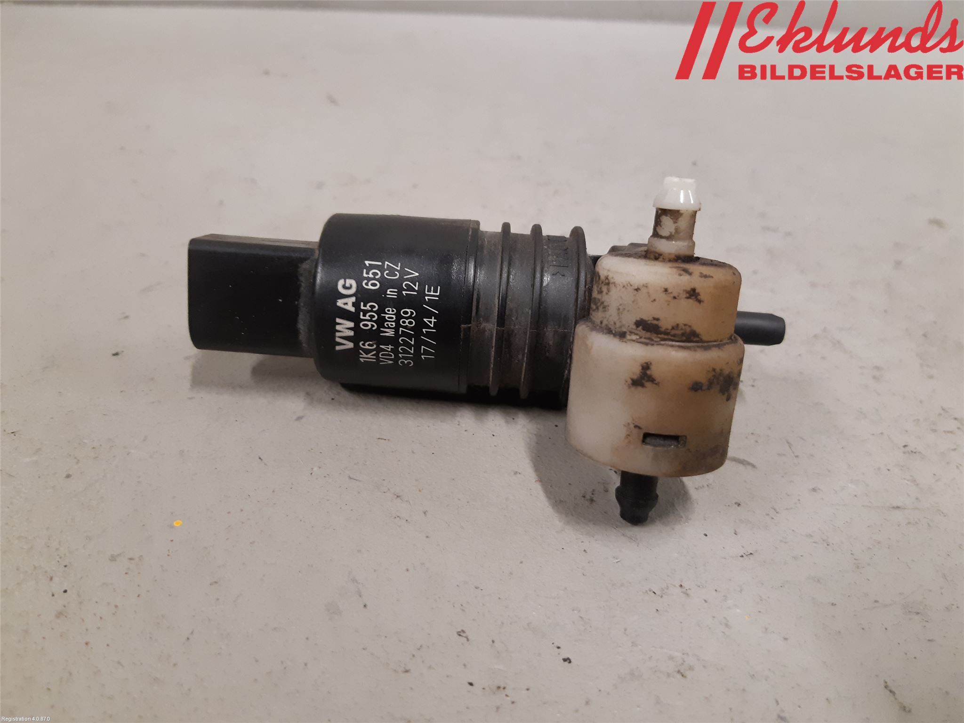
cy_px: 362
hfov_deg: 67.3
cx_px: 482
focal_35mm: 26
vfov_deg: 53.1
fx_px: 724
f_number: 1.7
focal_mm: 3.93
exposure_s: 1/50
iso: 200
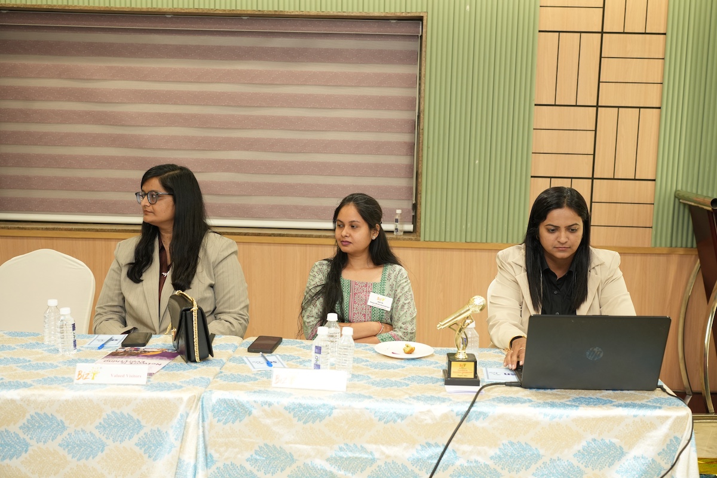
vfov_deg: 32.6
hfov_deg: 47.4
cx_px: 358
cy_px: 239
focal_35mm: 41
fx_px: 817
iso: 1250
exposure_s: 1/125
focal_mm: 41
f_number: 4
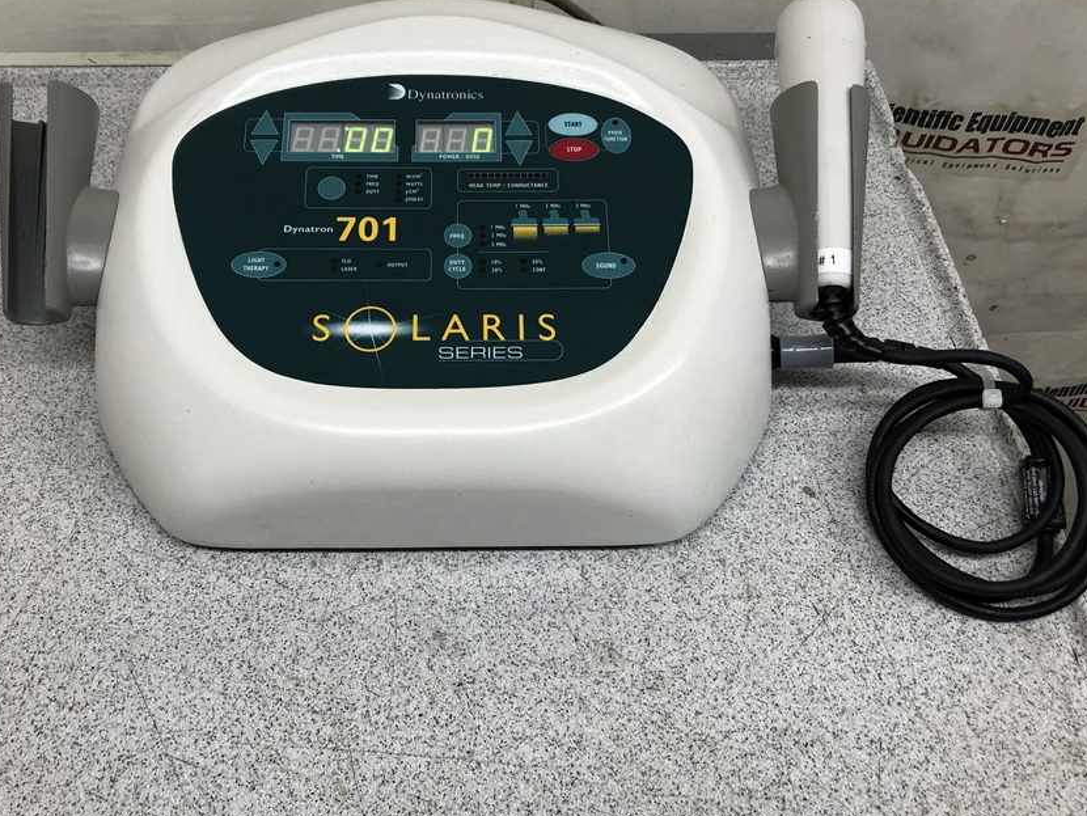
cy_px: 354
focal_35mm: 34
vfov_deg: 41.7
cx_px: 496
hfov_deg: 53.9
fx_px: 1068
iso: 20
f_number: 1.8
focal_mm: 3.99
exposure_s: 1/40
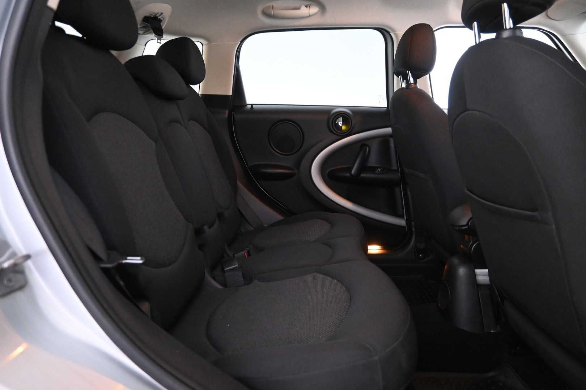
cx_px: 293
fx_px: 391
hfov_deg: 73.7
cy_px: 195
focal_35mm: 24
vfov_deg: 53.1
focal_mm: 16
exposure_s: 1/25
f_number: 3.5
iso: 4500
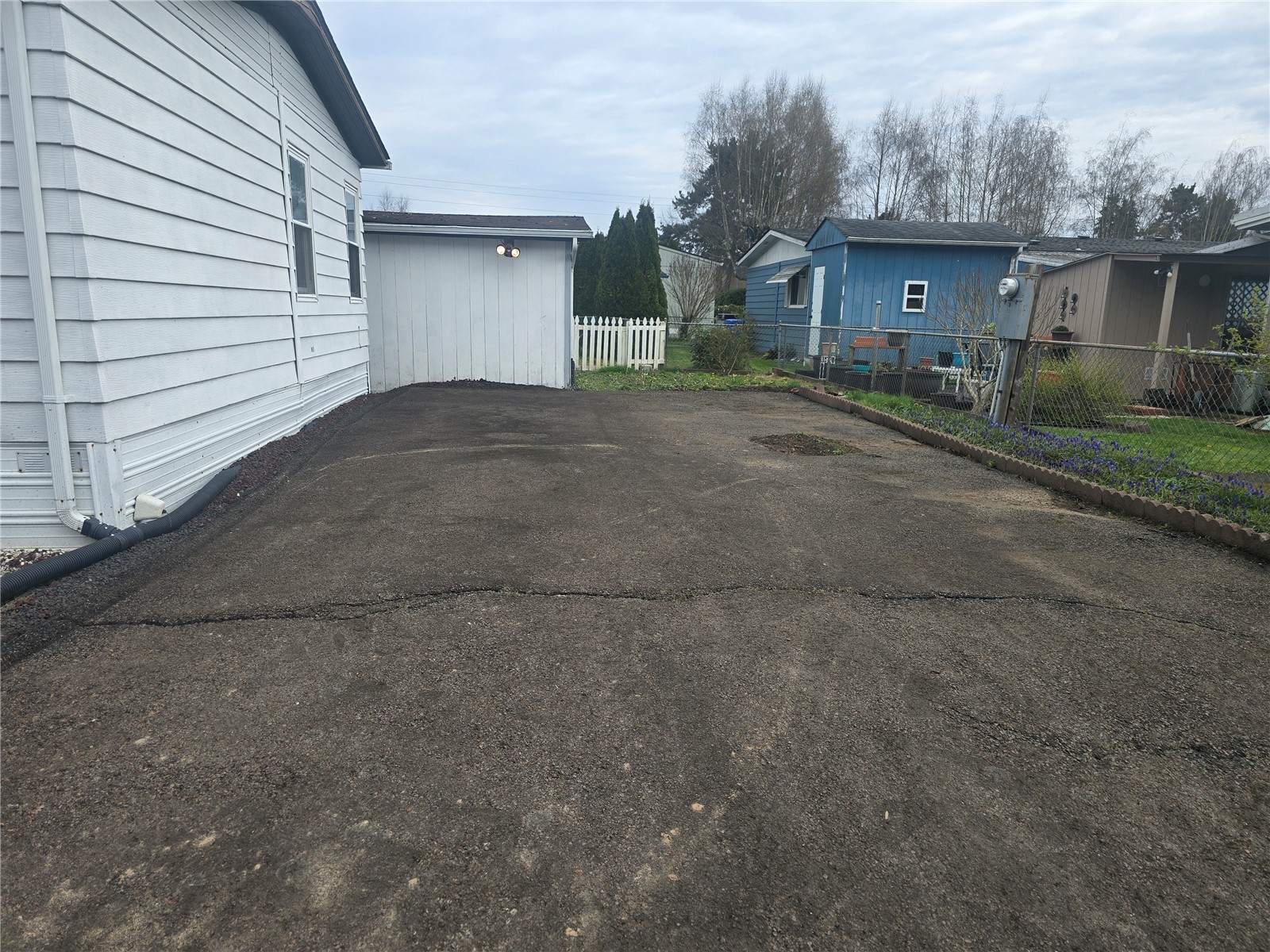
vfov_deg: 58.9
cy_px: 476
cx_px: 635
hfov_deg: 73.9
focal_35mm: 23
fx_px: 844
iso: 12
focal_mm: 6.3
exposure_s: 1/556
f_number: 1.7
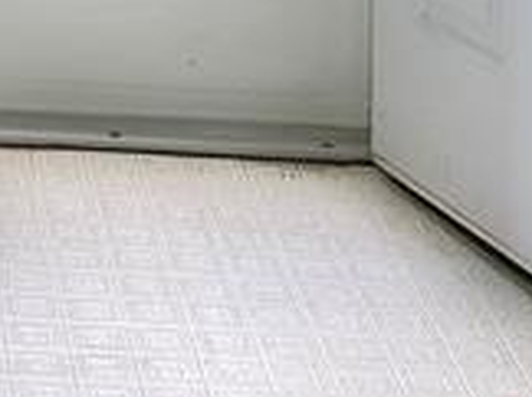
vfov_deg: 8.5
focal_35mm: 152
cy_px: -712
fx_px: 2333
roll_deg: -1.0
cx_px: -374
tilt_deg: -2.1
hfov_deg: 12.1
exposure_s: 1/120
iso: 160
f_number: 1.78
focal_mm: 6.86
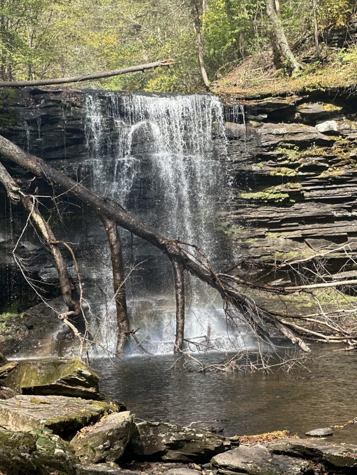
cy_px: 238
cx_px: 178
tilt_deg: +3.7
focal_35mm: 77
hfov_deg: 19.1
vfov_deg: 25.3
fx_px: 1059
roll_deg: +2.0
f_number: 2.8
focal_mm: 9
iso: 32
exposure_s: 1/121
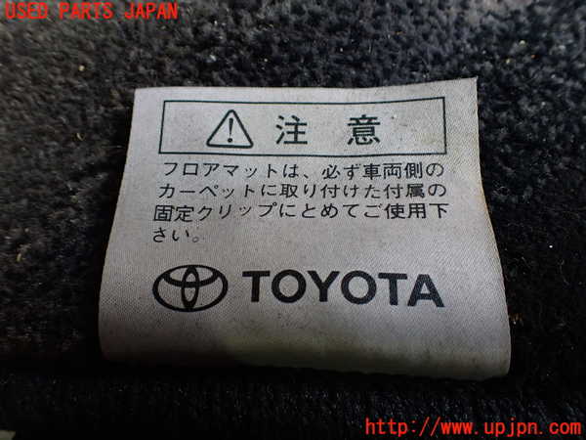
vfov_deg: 46.8
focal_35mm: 30
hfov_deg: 60.0
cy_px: 220
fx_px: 508
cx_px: 293
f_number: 2.3
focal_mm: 5.4
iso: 400
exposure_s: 1/125
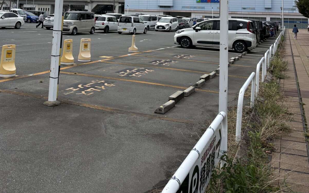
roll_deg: -2.5
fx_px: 337
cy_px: -19
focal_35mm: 40
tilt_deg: +6.1
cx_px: 146
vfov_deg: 29.0
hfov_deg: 49.3
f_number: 1.6
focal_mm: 5.96
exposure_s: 1/4608
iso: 50
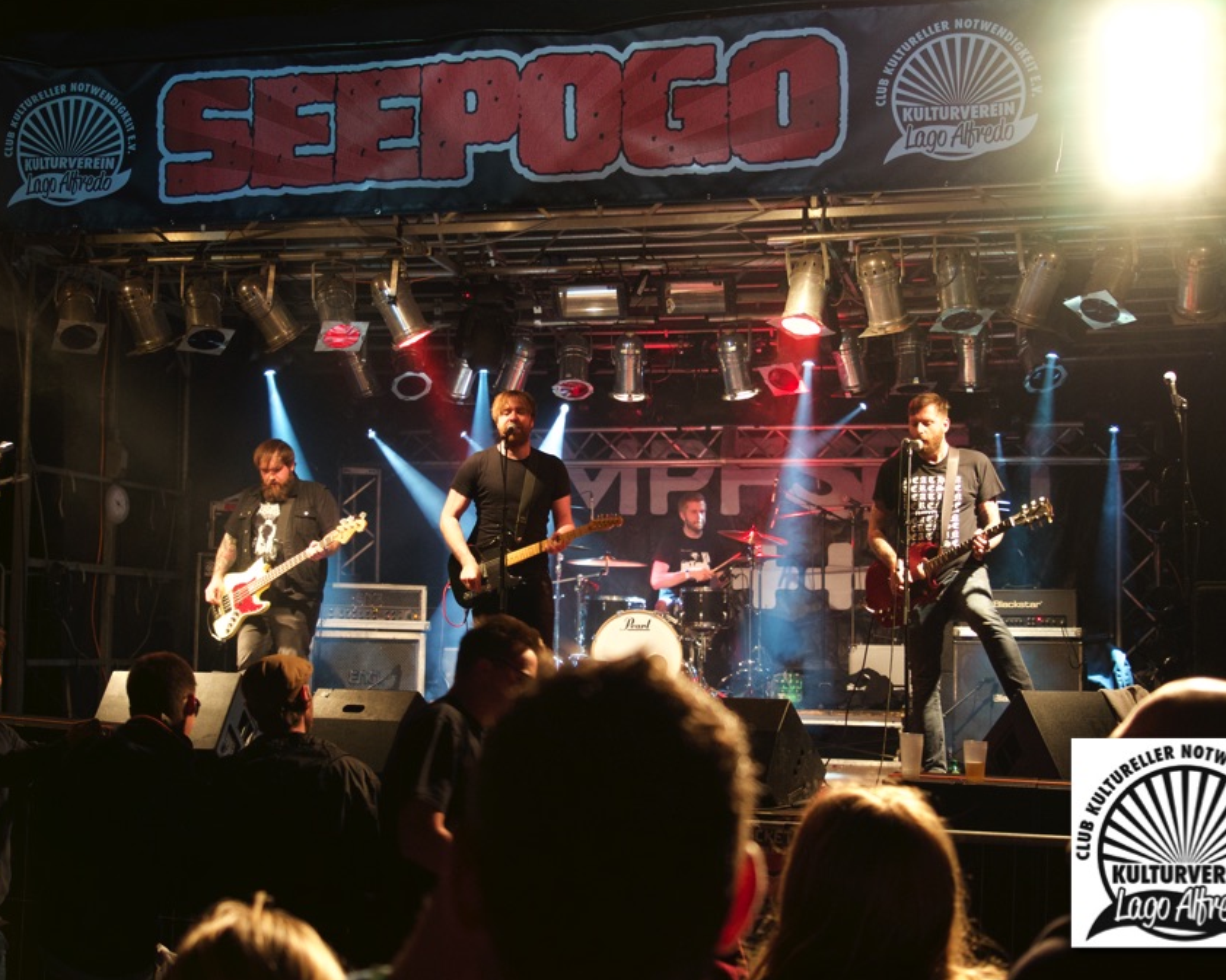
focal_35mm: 48
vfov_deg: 31.5
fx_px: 1742
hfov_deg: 38.8
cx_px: 598
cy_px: 490
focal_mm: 42
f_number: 4
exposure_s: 1/200
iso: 5000
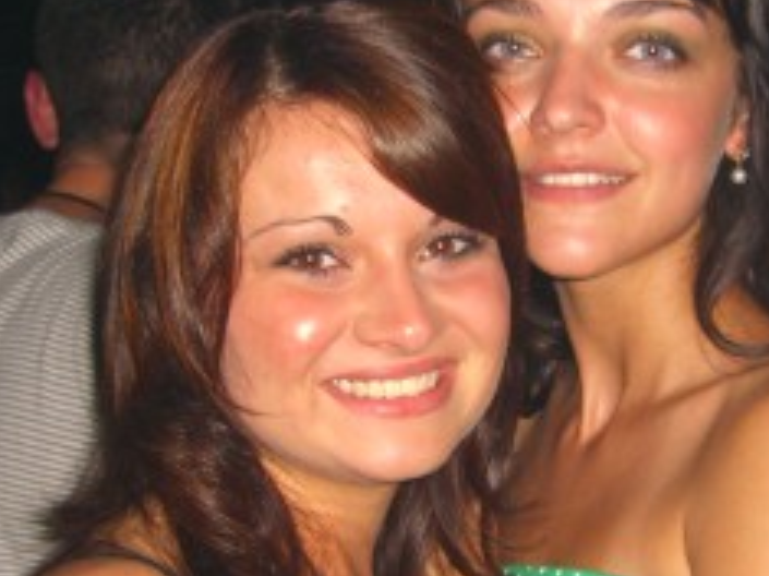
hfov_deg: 20.2
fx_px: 2154
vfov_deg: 15.2
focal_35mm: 97
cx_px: 530
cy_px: 429
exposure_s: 1/60
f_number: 2.8
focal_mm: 7.9
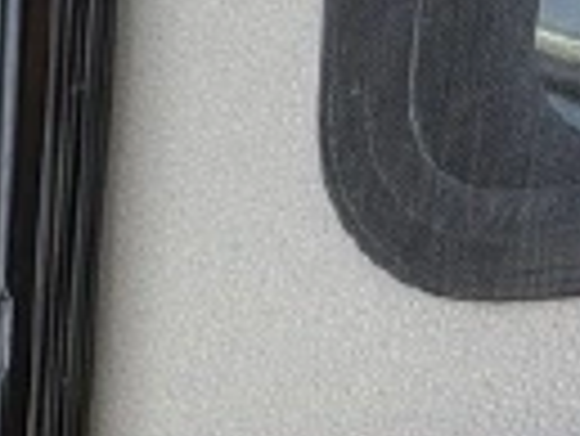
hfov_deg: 17.6
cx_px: -504
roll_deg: +1.7
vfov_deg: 14.6
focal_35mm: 87
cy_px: 823
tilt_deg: -10.1
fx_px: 1459
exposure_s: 1/143
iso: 160
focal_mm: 2.22
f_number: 2.2
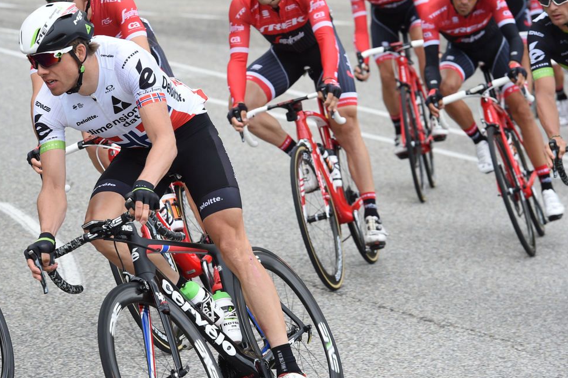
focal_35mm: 203
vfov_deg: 6.8
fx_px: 3201
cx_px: 249
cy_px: 183
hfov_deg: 10.1
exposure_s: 1/800
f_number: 7.1
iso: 1250
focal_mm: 165
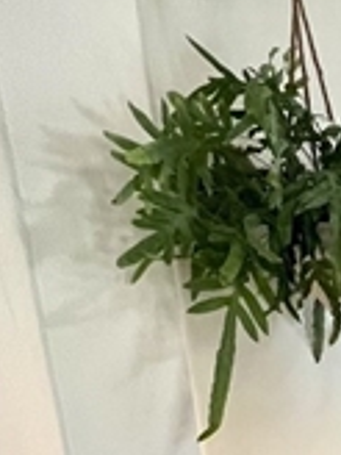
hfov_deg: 17.4
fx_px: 801
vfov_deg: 25.5
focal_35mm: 61
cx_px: 679
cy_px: 644
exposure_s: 1/60
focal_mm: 1.57
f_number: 1.8
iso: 160
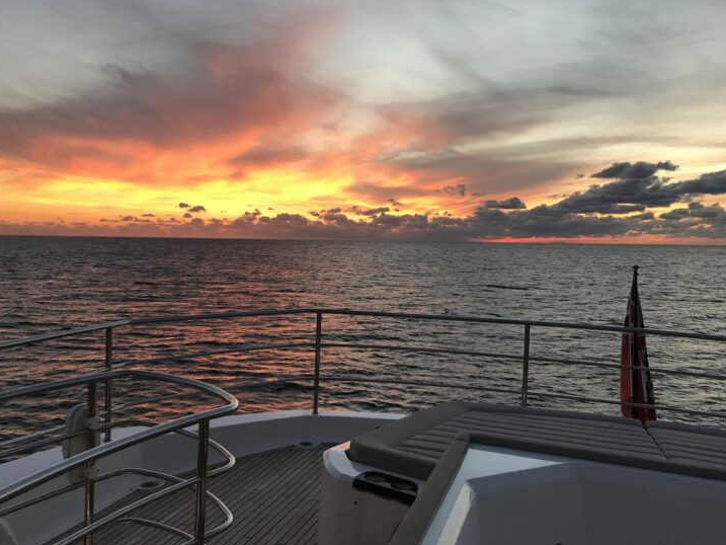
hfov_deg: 59.9
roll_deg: -0.4
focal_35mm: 30
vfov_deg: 46.8
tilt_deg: -2.9
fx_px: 629
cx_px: 350
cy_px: 257
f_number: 1.8
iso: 20
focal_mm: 3.99
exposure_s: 1/37
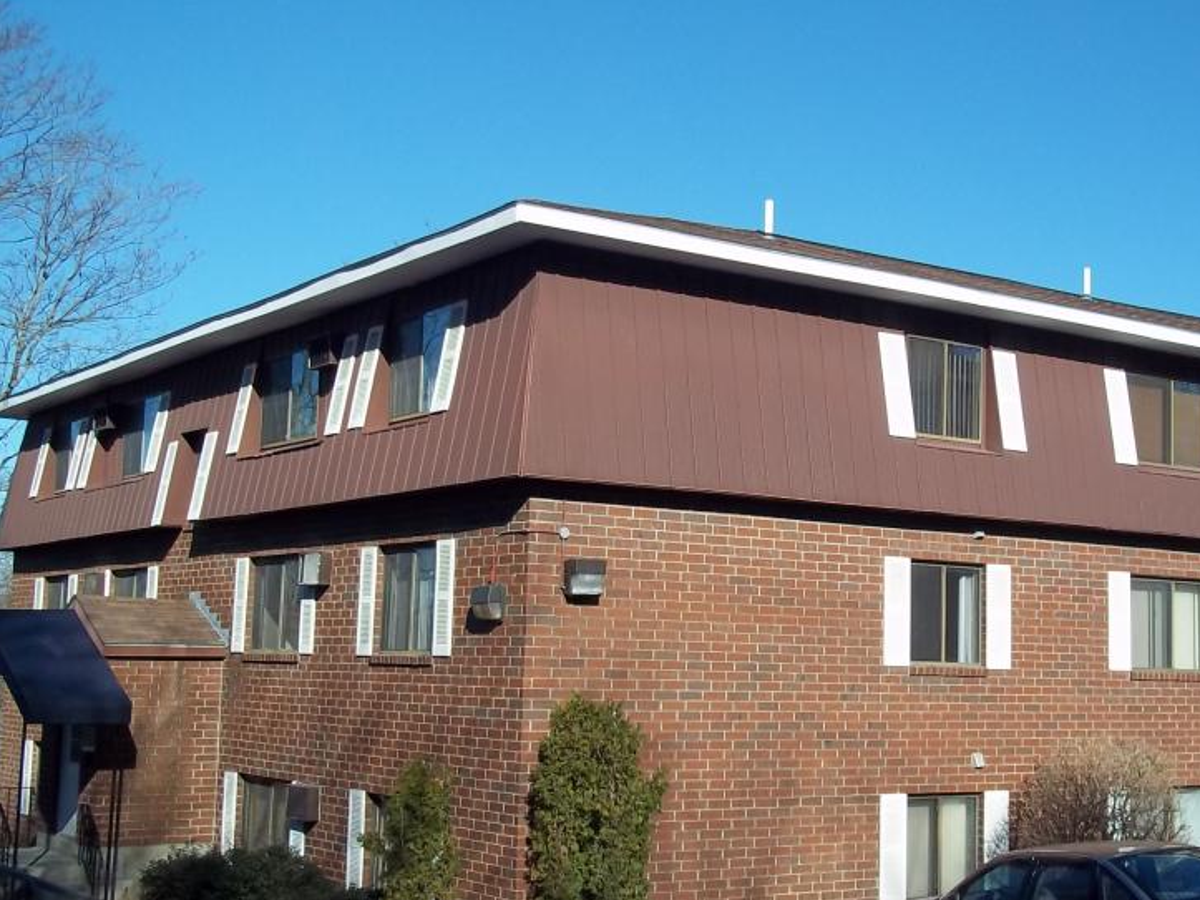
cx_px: 742
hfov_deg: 37.3
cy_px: 475
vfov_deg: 28.5
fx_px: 1768
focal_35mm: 51
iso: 80
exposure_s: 1/200
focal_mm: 6.5
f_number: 8
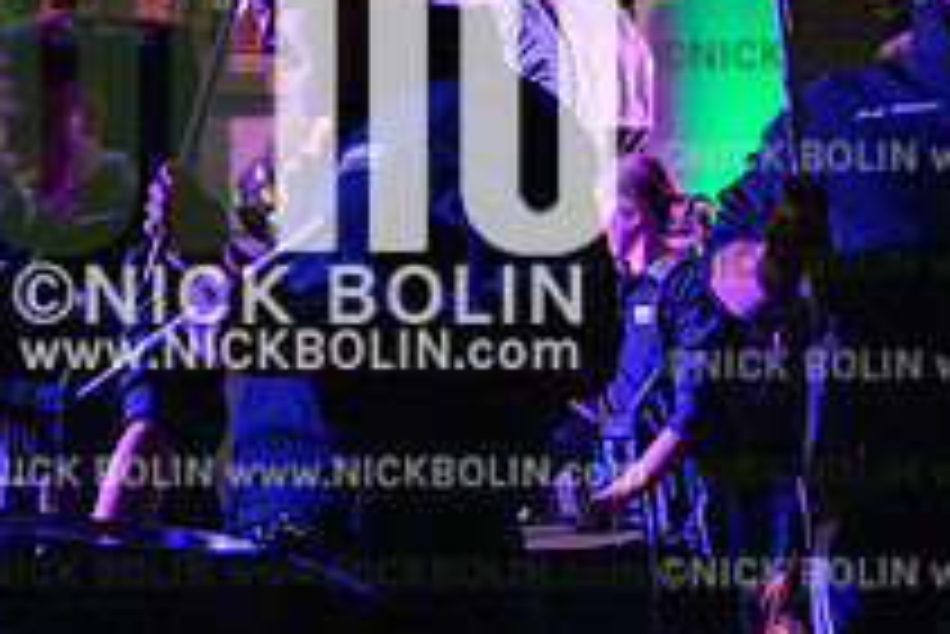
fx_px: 1743
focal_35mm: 66
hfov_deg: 30.2
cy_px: 160
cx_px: 297
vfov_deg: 20.5
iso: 12800
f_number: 4
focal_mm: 24
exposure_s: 1/500
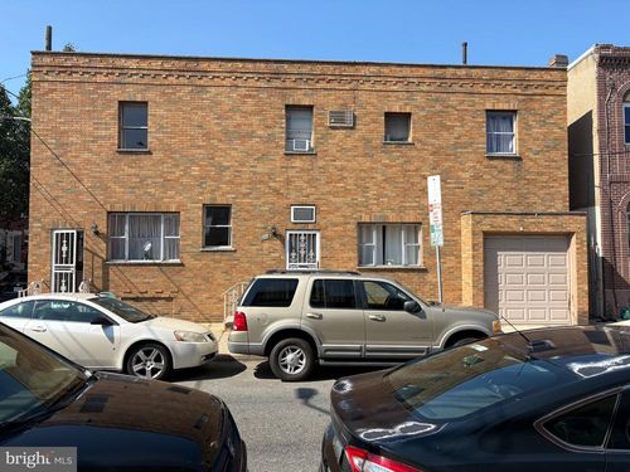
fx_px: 473
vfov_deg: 53.1
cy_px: 236
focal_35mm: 26
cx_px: 315
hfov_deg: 67.3
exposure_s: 1/2451
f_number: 1.6
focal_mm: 5.96
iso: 50
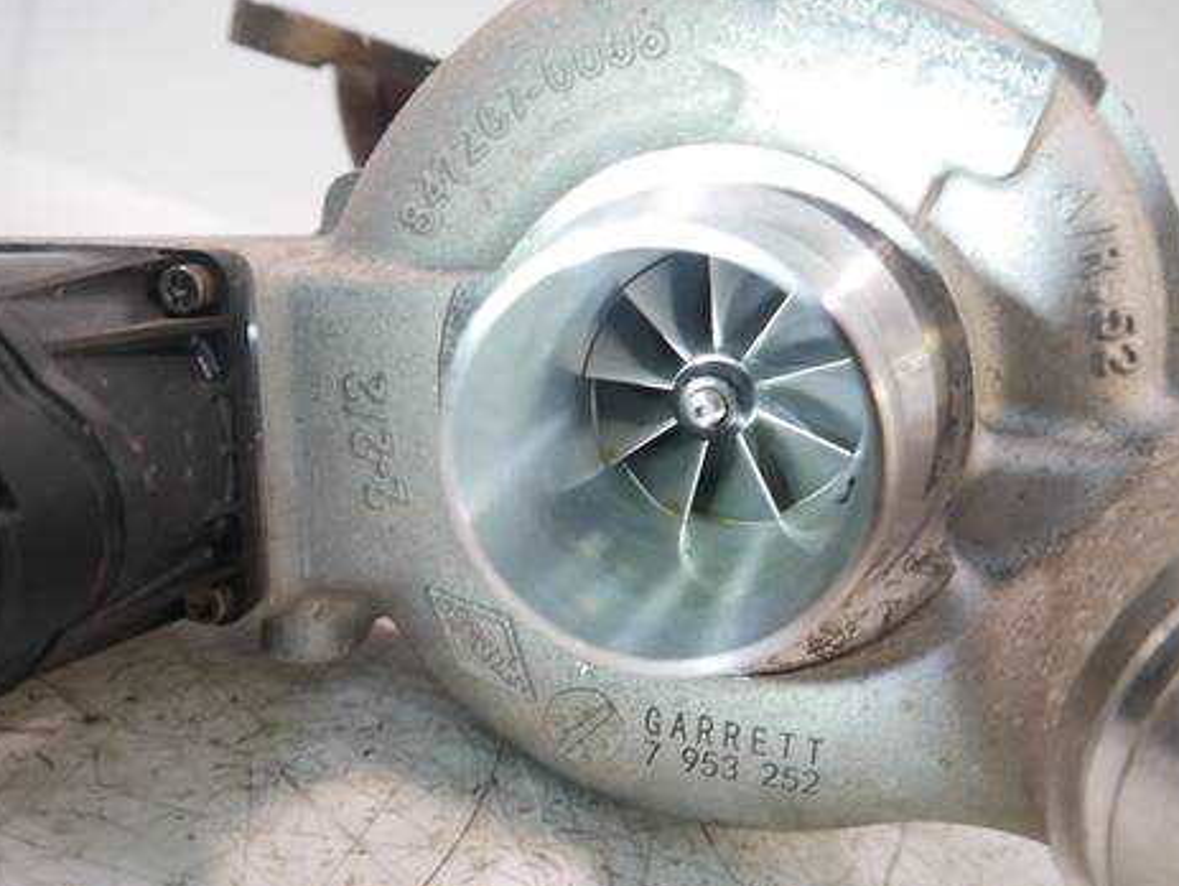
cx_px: 596
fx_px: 988
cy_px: 446
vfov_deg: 48.3
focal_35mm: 29
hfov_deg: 61.6
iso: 640
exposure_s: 1/60
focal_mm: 14
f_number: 3.5
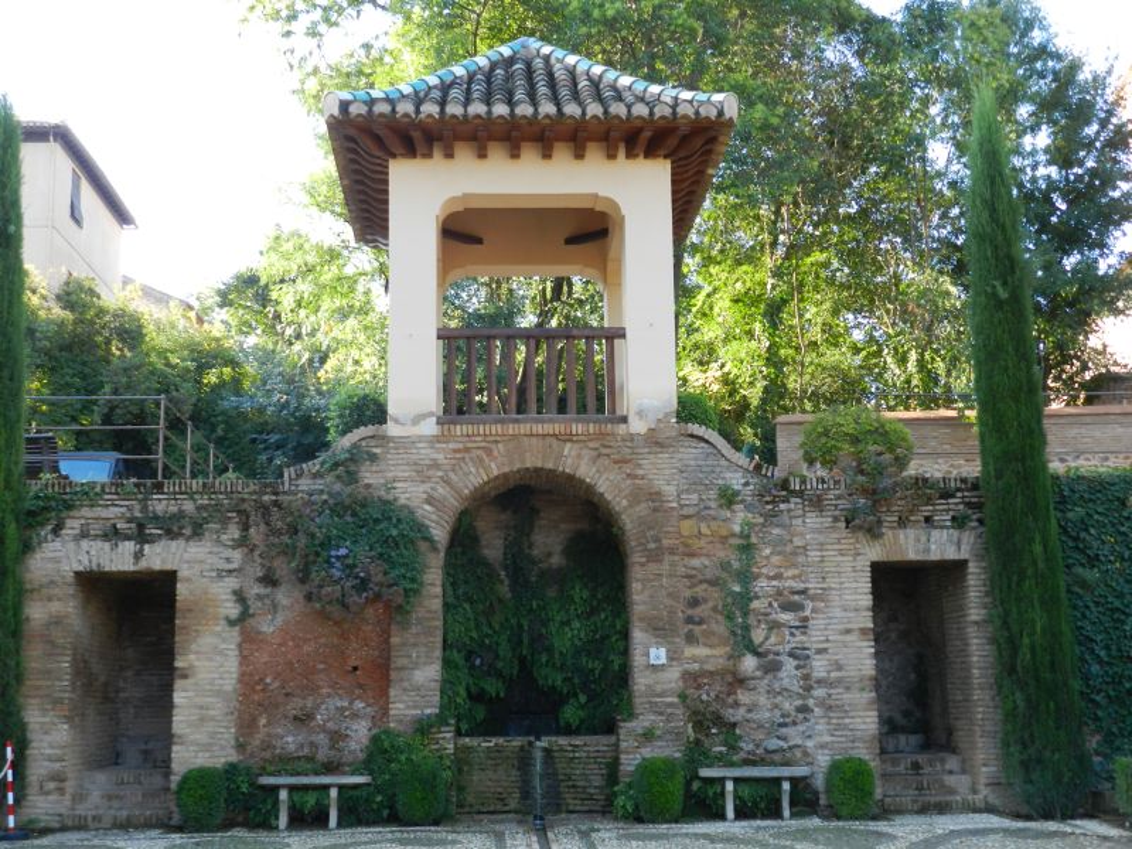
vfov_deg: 31.5
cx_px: 566
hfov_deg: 41.2
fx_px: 1504
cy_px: 424
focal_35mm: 46
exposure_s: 1/80
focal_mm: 8.1
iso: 160
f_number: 4.2
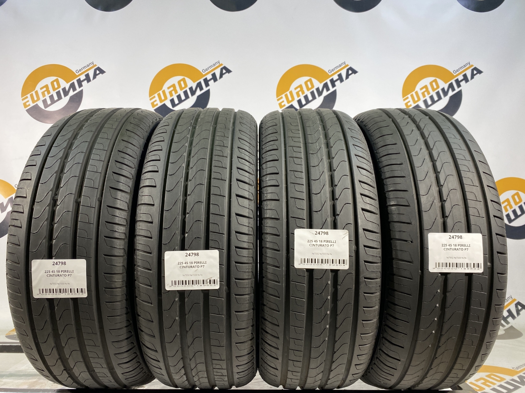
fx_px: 394
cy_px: 196
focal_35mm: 26
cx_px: 262
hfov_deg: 67.3
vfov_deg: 53.1
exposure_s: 1/100
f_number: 1.8
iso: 80
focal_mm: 4.25
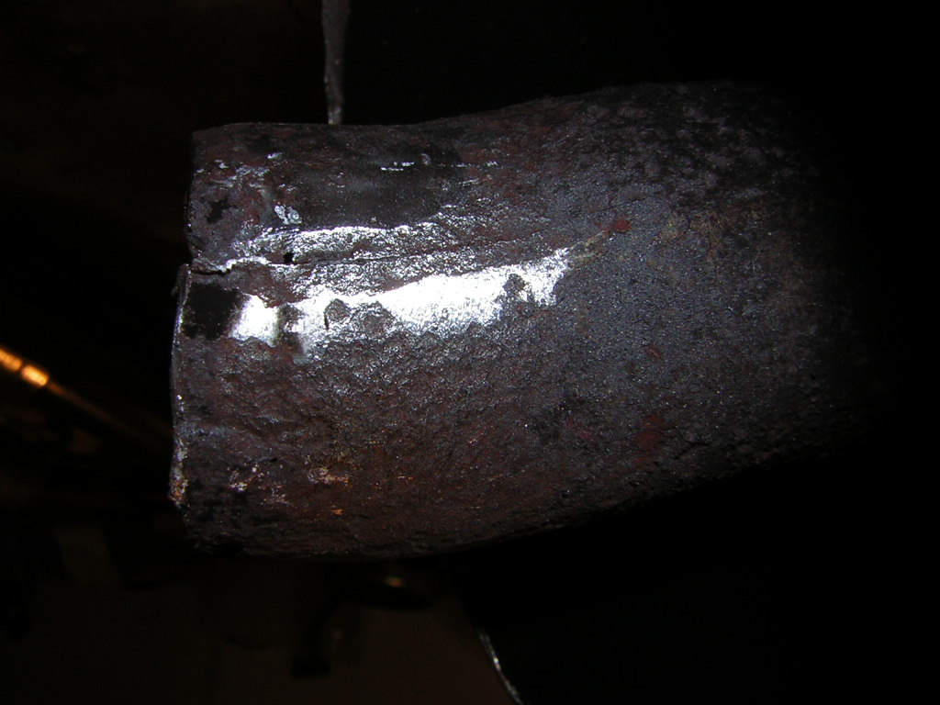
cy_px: 352
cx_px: 470
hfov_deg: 51.4
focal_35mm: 36
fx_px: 978
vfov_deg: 39.7
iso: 50
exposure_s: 1/60.1
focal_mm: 4.7
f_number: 5.2
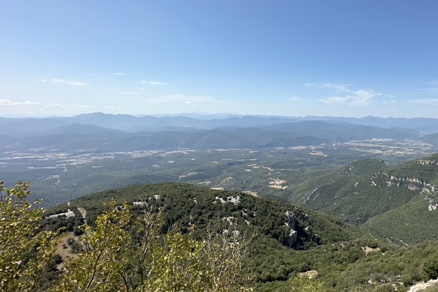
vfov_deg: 61.8
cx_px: 295
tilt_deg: -3.6
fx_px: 243
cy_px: 132
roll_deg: -2.1
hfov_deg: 81.0
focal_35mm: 20
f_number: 2.2
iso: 40
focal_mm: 2.22
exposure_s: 1/2564
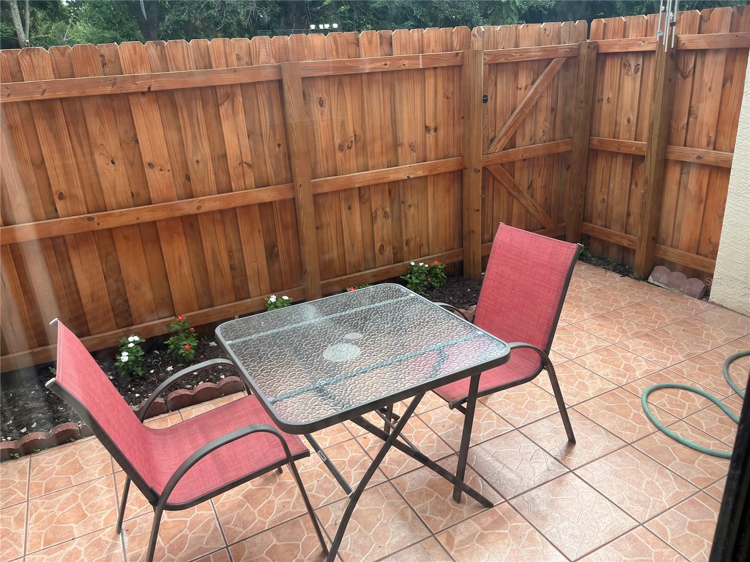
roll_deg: +2.9
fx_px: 563
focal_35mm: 26
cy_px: 281
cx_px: 375
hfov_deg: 67.3
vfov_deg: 53.1
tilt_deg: -21.3
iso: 50
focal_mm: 5.1
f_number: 1.6
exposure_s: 1/680
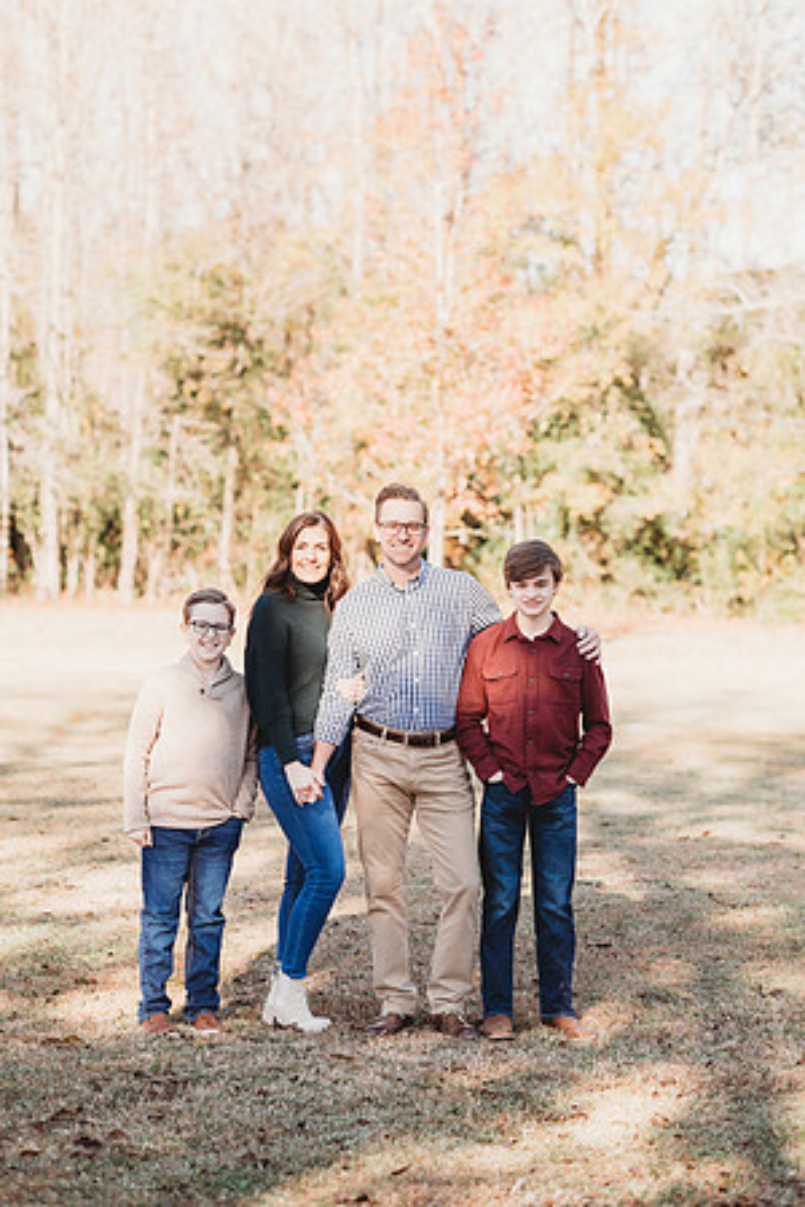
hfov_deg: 16.1
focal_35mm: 85
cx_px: 402
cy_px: 604
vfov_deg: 23.9
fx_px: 2851
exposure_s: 1/1000
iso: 200
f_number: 2.5
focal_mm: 85
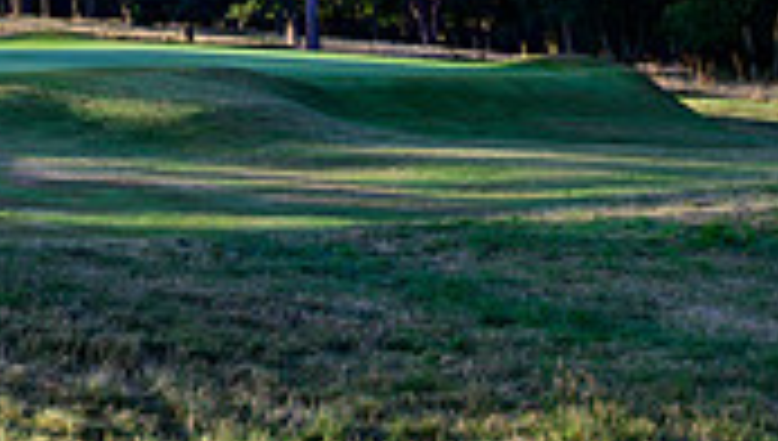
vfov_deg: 12.9
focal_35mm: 84
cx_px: -279
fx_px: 1736
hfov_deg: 22.2
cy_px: -387
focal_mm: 24
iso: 160
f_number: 7.1
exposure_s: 1/125
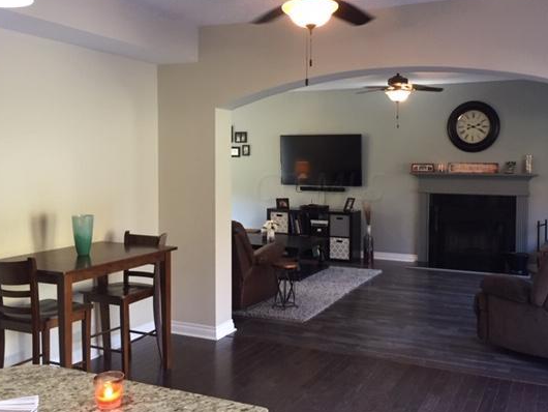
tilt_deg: -3.6
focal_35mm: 35
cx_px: 318
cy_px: 186
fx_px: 554
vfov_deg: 40.7
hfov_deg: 52.4
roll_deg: -0.7
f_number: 2.2
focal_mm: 4.15
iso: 160
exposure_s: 1/30
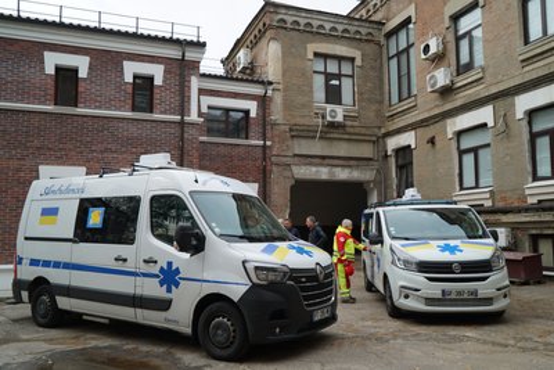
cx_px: 277
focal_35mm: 29
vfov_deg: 45.0
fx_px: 446
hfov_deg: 63.6
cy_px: 185
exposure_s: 1/200
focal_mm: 29
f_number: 4.5
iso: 100
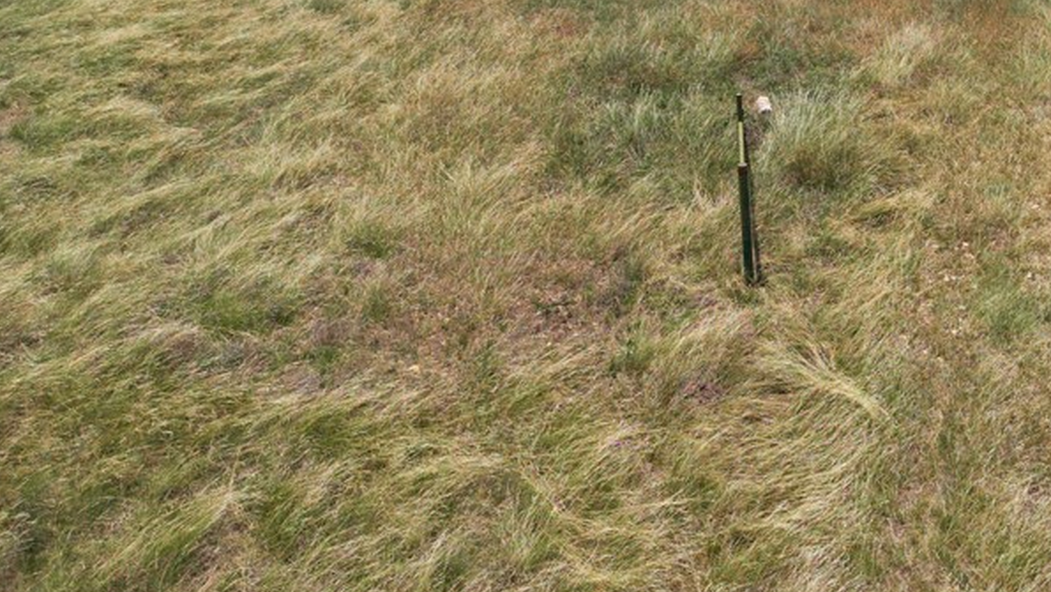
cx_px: 871
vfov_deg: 24.7
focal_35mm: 45
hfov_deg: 42.9
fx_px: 1254
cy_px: -64
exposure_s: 1/3200
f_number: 1.8
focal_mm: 8.67
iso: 100
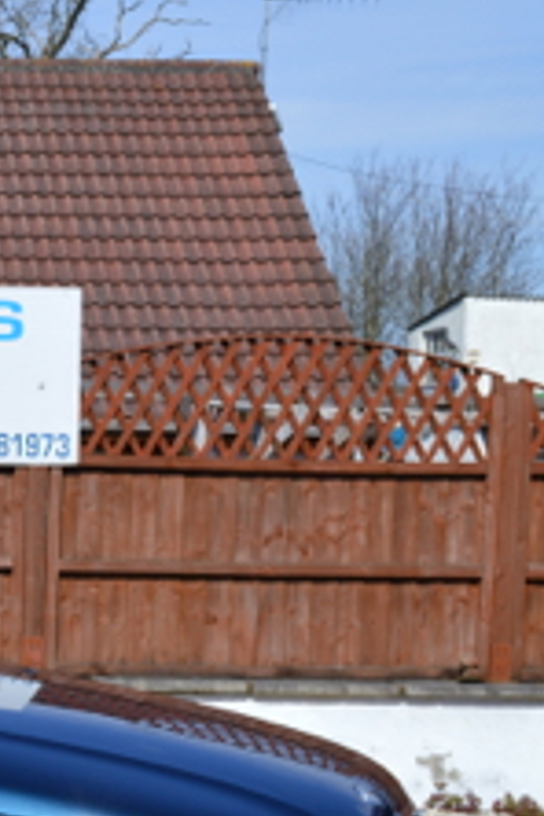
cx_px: -375
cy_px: 638
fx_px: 2198
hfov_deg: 13.0
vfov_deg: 20.8
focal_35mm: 97
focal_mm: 24
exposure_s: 1/320
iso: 100
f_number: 9
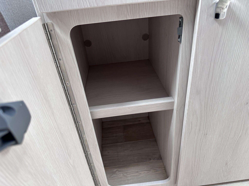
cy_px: 93
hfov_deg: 71.6
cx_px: 124
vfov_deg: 56.8
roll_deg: +3.1
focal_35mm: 24
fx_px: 173
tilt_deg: -33.3
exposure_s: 1/121
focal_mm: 6.86
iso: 200
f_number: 1.78
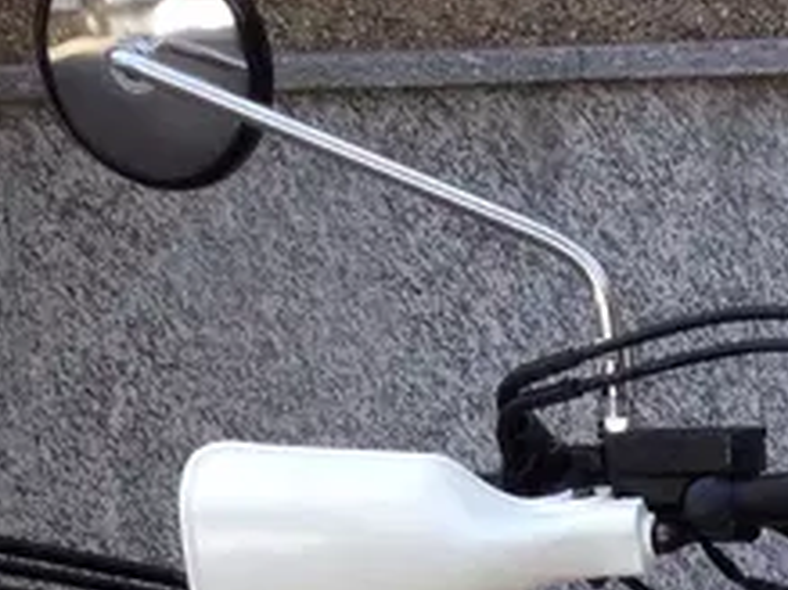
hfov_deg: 9.9
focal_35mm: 192
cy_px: 1597
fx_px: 4368
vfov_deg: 7.1
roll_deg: +3.1
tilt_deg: -20.5
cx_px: 1267
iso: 50
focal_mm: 4.28
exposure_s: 1/305
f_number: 2.4
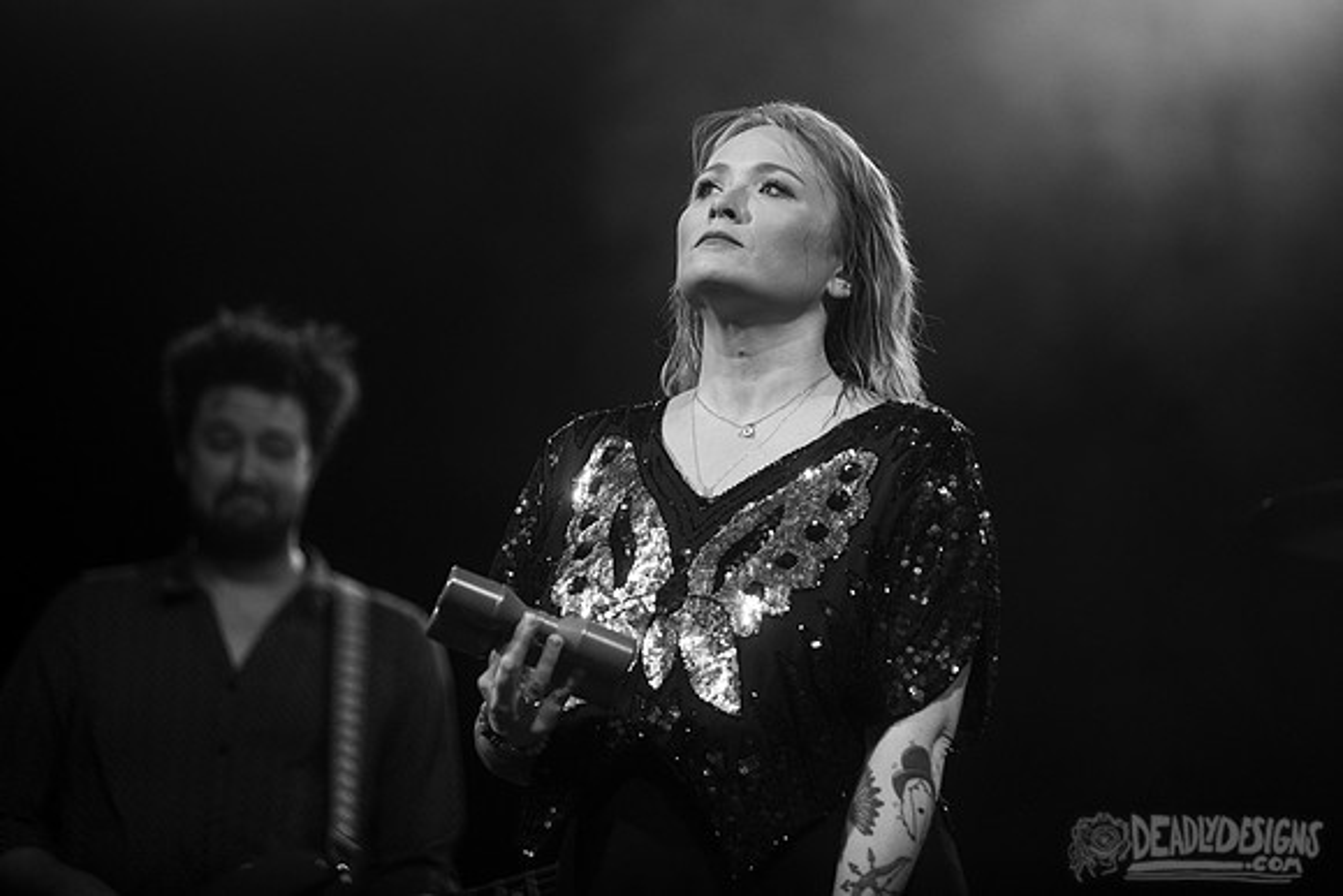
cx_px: 717
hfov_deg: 12.9
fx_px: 5958
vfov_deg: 8.6
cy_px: 403
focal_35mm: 160
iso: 2500
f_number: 3.2
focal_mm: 145
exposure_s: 1/320
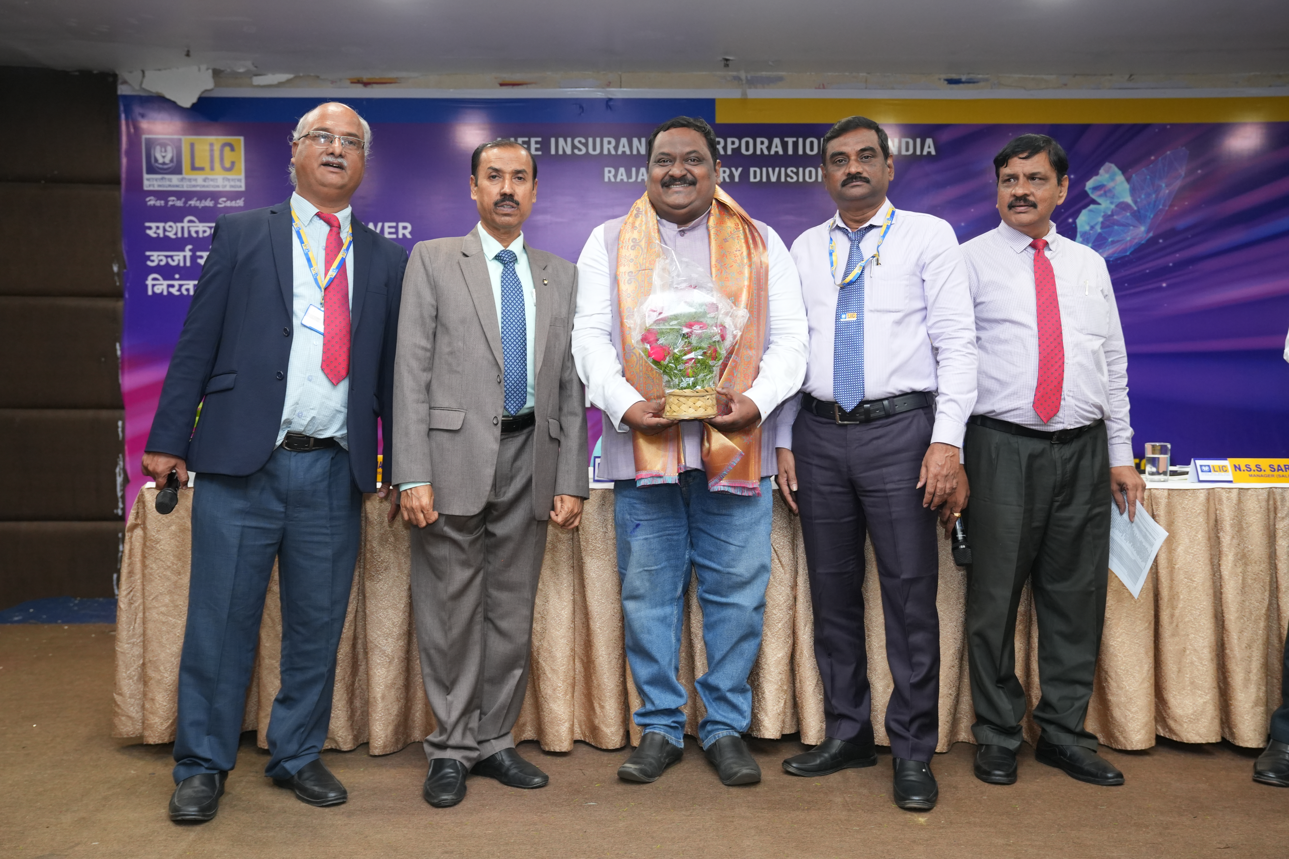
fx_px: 1253
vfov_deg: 37.9
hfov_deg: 54.4
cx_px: 644
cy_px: 430
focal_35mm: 35
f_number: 4
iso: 2000
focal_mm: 35
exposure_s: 1/160
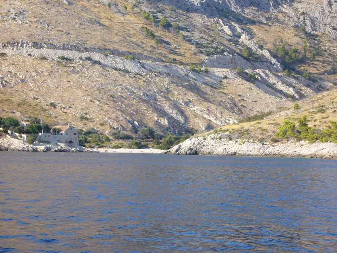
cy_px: 126
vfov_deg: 15.2
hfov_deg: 20.2
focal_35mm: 97
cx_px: 168
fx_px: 944
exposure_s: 1/200
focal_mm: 16.1
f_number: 4.8
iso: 80
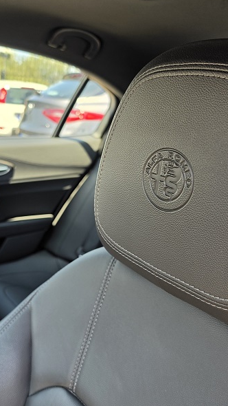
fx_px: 365
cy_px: 202
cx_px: 62
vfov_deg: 58.0
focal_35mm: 34
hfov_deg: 34.1
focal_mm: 6.5
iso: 20
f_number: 1.4
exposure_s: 1/180
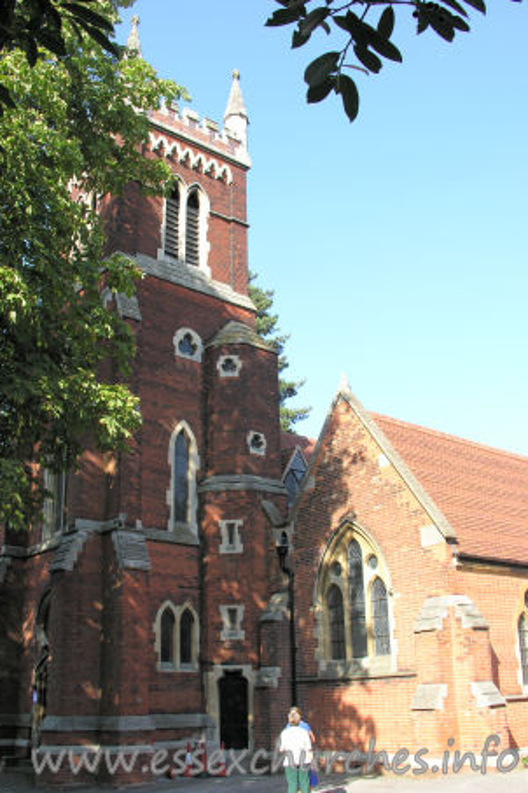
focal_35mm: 37
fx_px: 814
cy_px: 401
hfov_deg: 35.9
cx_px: 247
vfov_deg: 51.9
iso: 50
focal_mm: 8.9
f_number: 4.5
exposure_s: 1/119
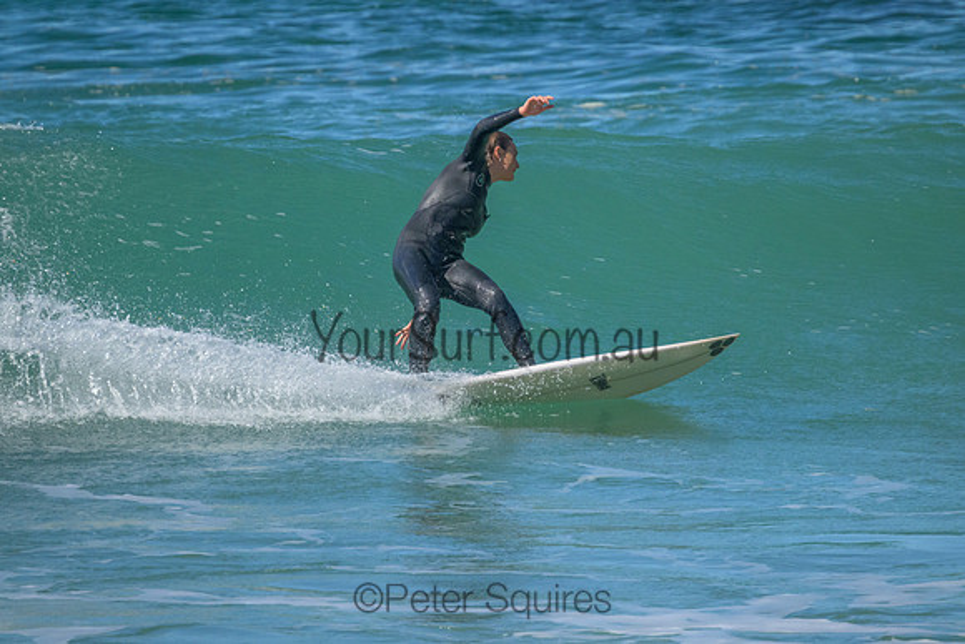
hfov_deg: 2.6
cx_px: 482
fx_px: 21448
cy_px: 322
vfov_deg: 1.7
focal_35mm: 800
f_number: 11
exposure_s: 1/2000
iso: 3600
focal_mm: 800
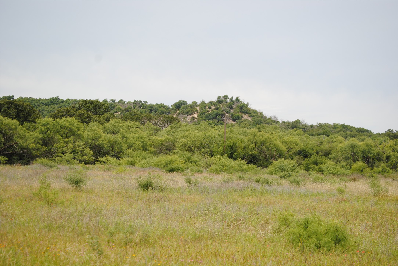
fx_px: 996
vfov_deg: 15.2
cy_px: 133
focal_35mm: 90
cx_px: 199
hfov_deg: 22.6
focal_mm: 60
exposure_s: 1/500
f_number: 5.6
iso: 100
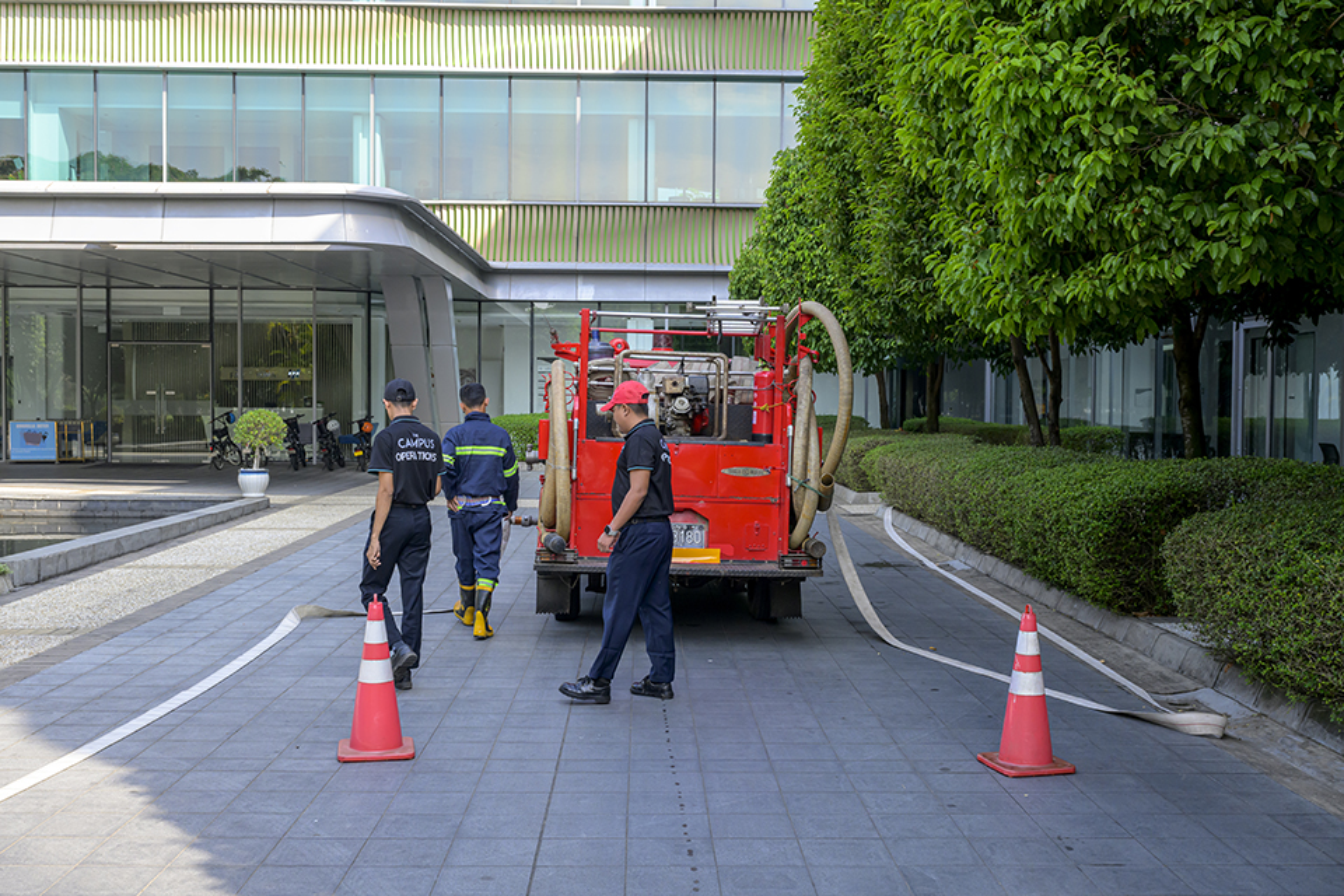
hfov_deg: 50.7
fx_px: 1419
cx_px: 672
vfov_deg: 35.1
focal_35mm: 38
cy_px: 448
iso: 1000
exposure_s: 1/500
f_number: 7.1
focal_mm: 38
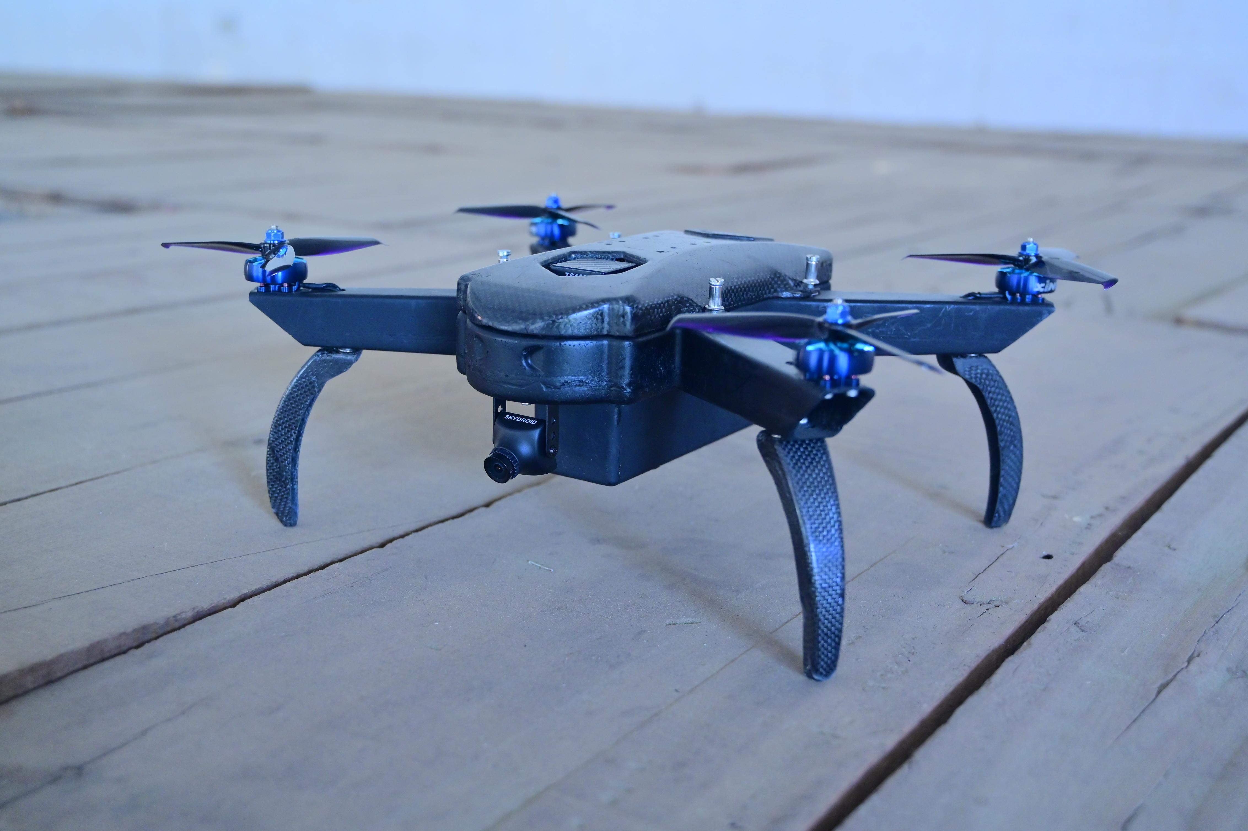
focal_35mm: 39
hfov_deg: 49.6
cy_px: 416
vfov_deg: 34.2
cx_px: 624
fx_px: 1352
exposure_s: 1/125
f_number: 4.5
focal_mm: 39
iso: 1250
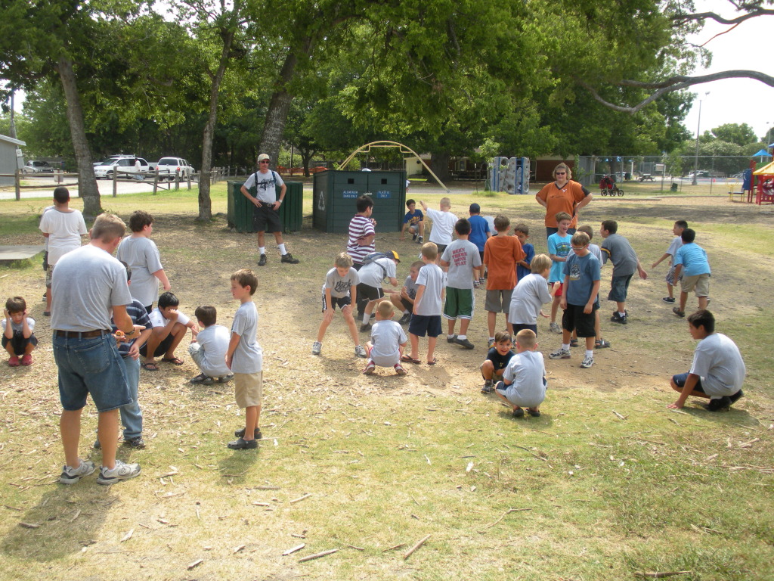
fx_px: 805
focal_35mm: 36
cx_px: 387
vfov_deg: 39.7
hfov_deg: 51.4
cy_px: 290
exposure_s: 1/295
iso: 88
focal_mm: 6.3
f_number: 3.5
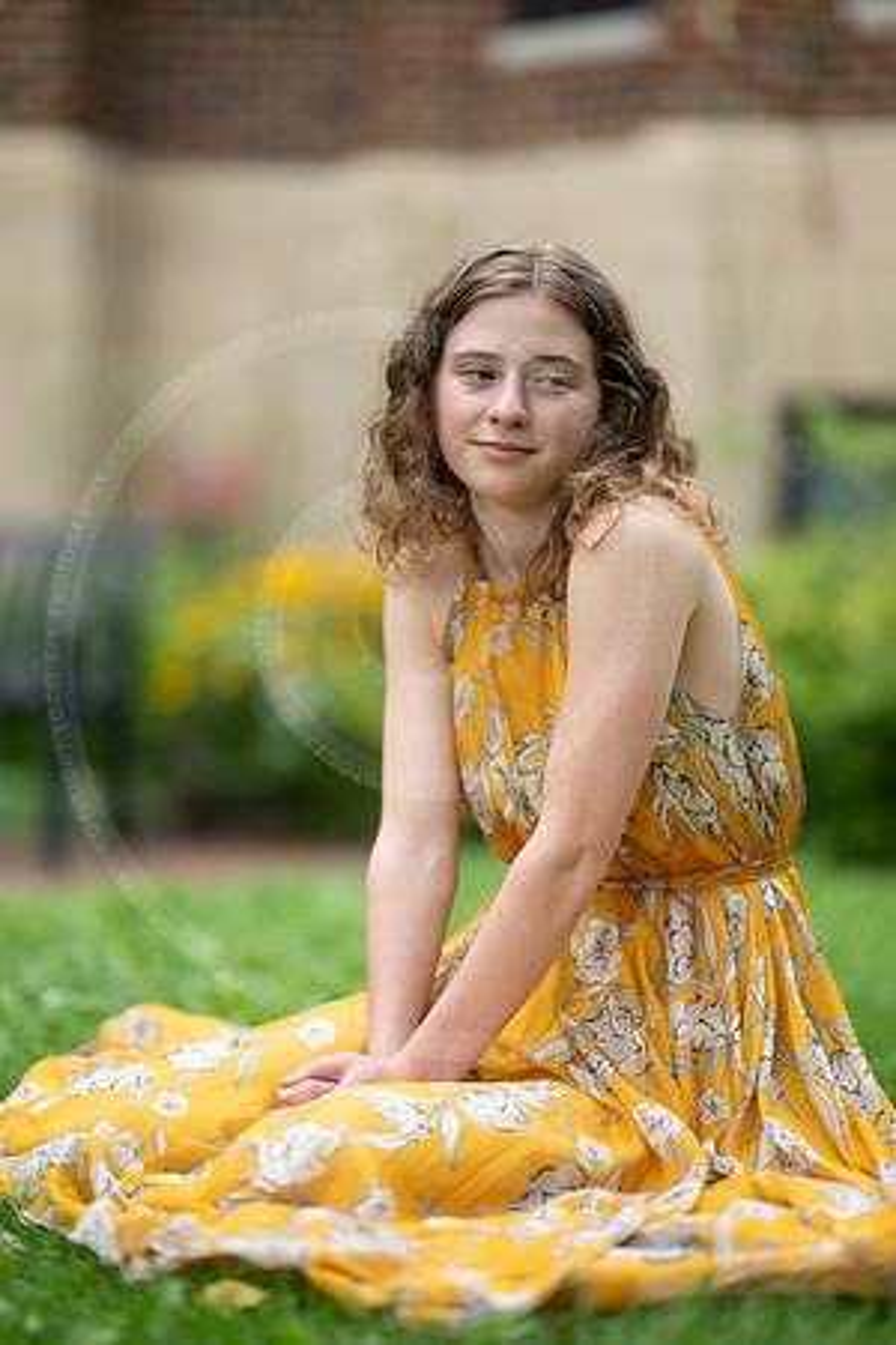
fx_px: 3173
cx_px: 448
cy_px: 672
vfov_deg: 23.9
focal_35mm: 85
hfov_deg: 16.1
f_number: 1.2
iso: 80
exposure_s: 1/800
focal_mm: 85
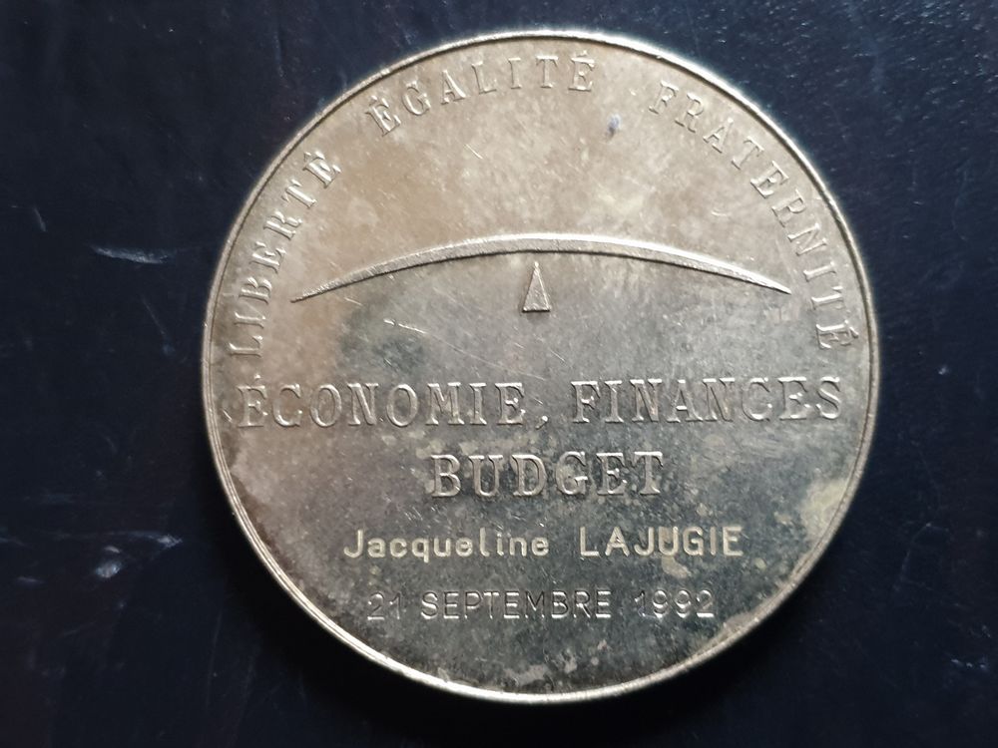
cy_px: 374
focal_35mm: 26
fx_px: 750
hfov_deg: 67.3
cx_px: 499
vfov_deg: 53.1
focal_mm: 4.3
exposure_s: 1/16
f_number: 1.5
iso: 250
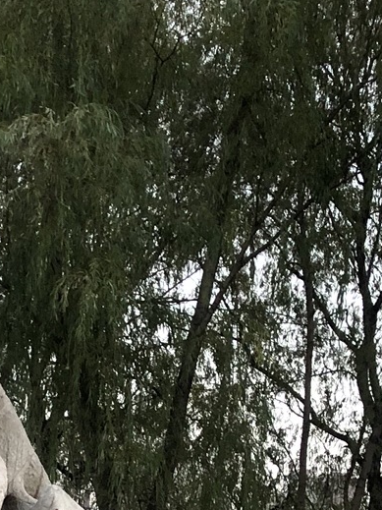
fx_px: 1590
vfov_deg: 15.7
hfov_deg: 13.0
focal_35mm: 108
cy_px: 910
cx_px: -188
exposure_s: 1/27
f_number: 1.8
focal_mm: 4
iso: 40
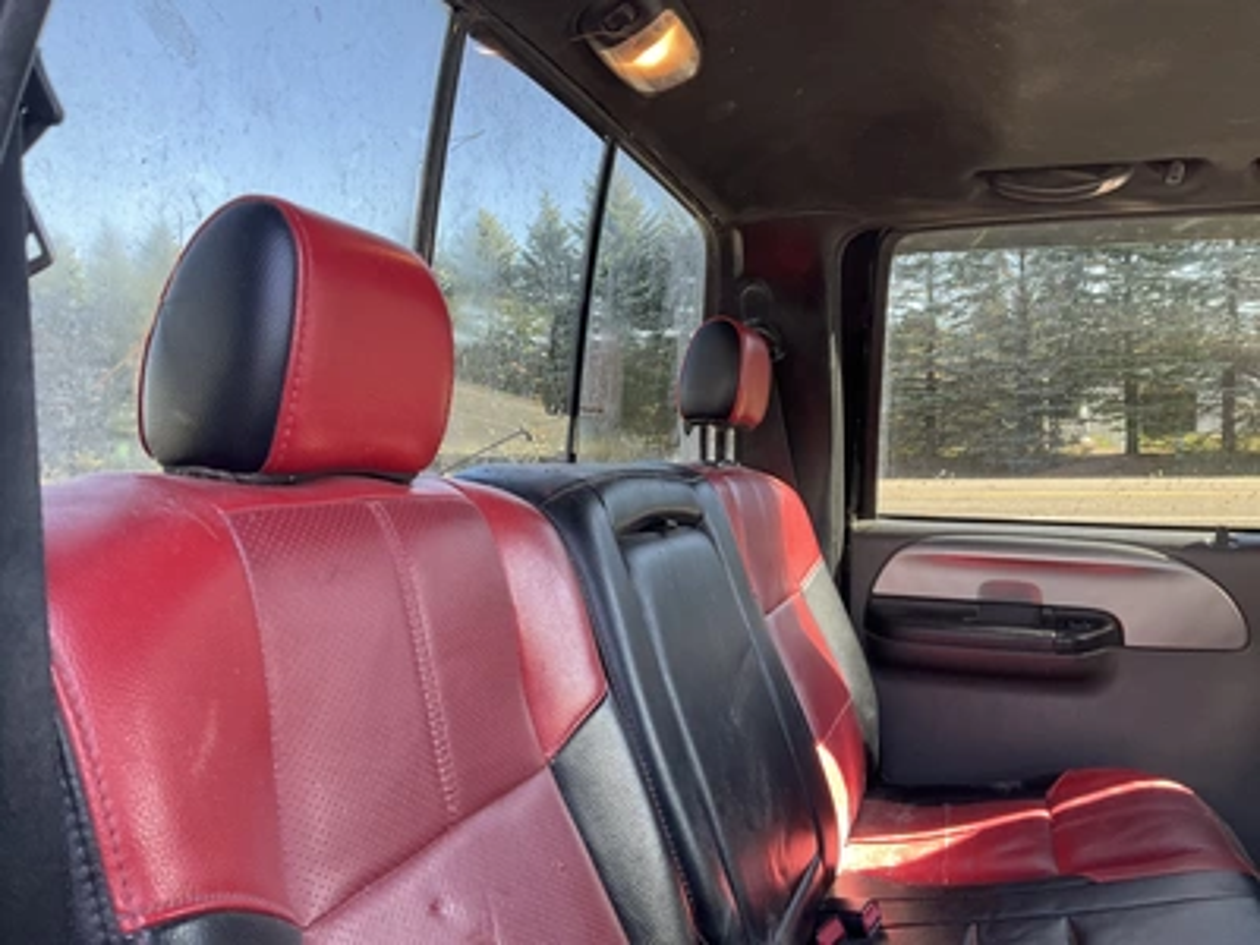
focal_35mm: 29
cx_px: 630
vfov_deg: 48.2
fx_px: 1056
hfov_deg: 61.7
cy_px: 472
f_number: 1.8
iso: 64
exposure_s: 1/89
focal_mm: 3
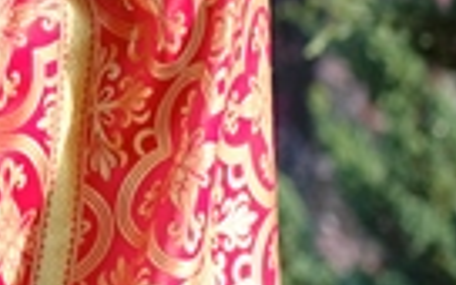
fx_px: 5021
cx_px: -553
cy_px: -203
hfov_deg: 5.1
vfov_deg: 3.2
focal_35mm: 404
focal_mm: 56
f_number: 2.5
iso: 400
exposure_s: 1/1900
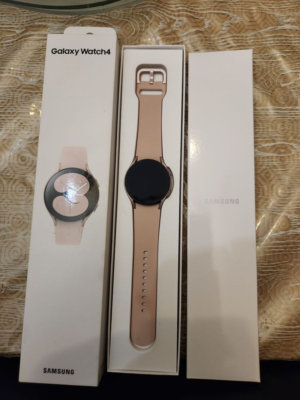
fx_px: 266
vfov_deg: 73.9
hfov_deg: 58.9
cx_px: 150
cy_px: 200
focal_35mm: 23
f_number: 1.8
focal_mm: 5.4
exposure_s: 1/50
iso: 640
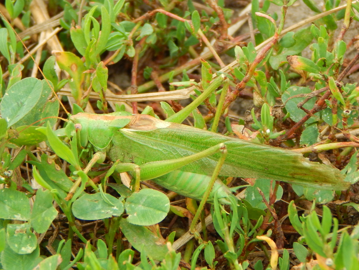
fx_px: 3267
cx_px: 180
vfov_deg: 4.7
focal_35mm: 315
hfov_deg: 6.3
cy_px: 135
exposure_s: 1/60
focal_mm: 56.5
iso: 160
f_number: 5.7
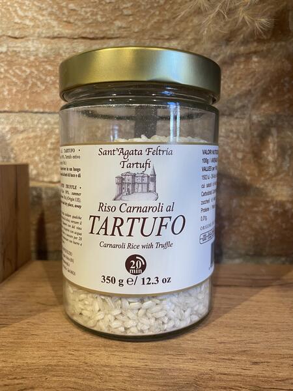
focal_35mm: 26
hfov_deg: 53.1
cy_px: 196
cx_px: 146
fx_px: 293
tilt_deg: -5.8
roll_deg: -0.7
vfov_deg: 67.3
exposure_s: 1/50
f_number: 1.6
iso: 125
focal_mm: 4.2
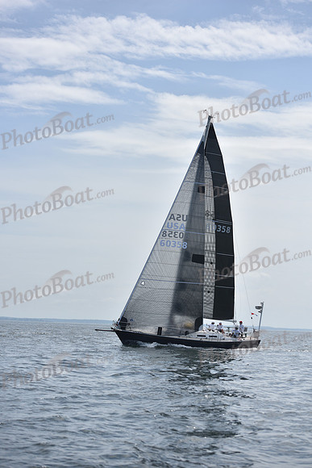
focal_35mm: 70
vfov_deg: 28.8
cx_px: 156
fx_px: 909
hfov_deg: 19.5
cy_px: 234
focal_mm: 70
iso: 200
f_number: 4.5
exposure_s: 1/4000
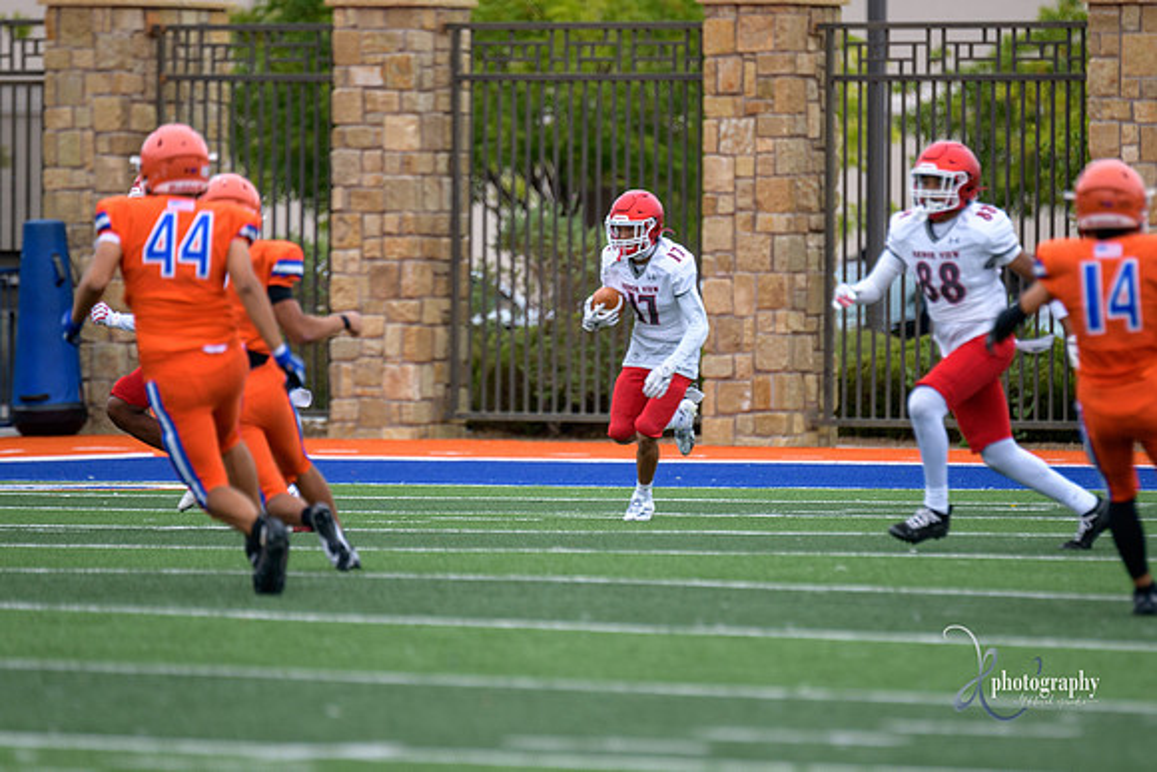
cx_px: 647
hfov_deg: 4.5
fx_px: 14568
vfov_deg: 3.0
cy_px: 369
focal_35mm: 453
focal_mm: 300
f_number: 2.8
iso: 220
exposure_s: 1/1000
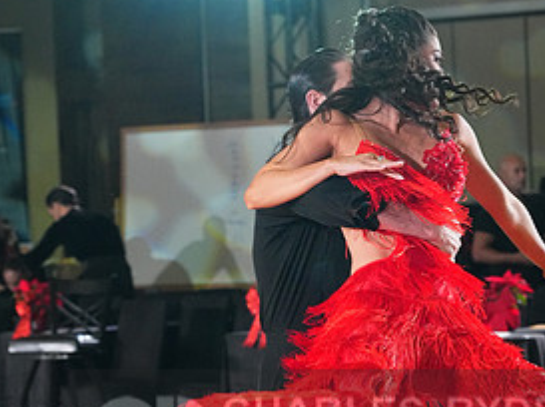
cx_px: 346
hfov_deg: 8.9
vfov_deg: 6.6
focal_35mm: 223
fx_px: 3506
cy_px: 437
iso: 8000
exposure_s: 1/400
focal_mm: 109
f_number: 5.6
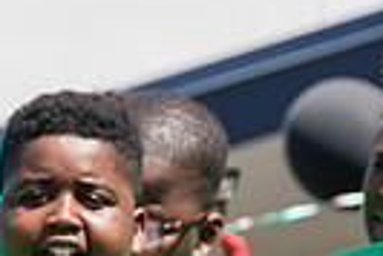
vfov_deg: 2.8
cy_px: 447
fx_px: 5197
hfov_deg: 4.2
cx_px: 121
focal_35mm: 488
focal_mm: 75
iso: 100
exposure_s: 1/500
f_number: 4
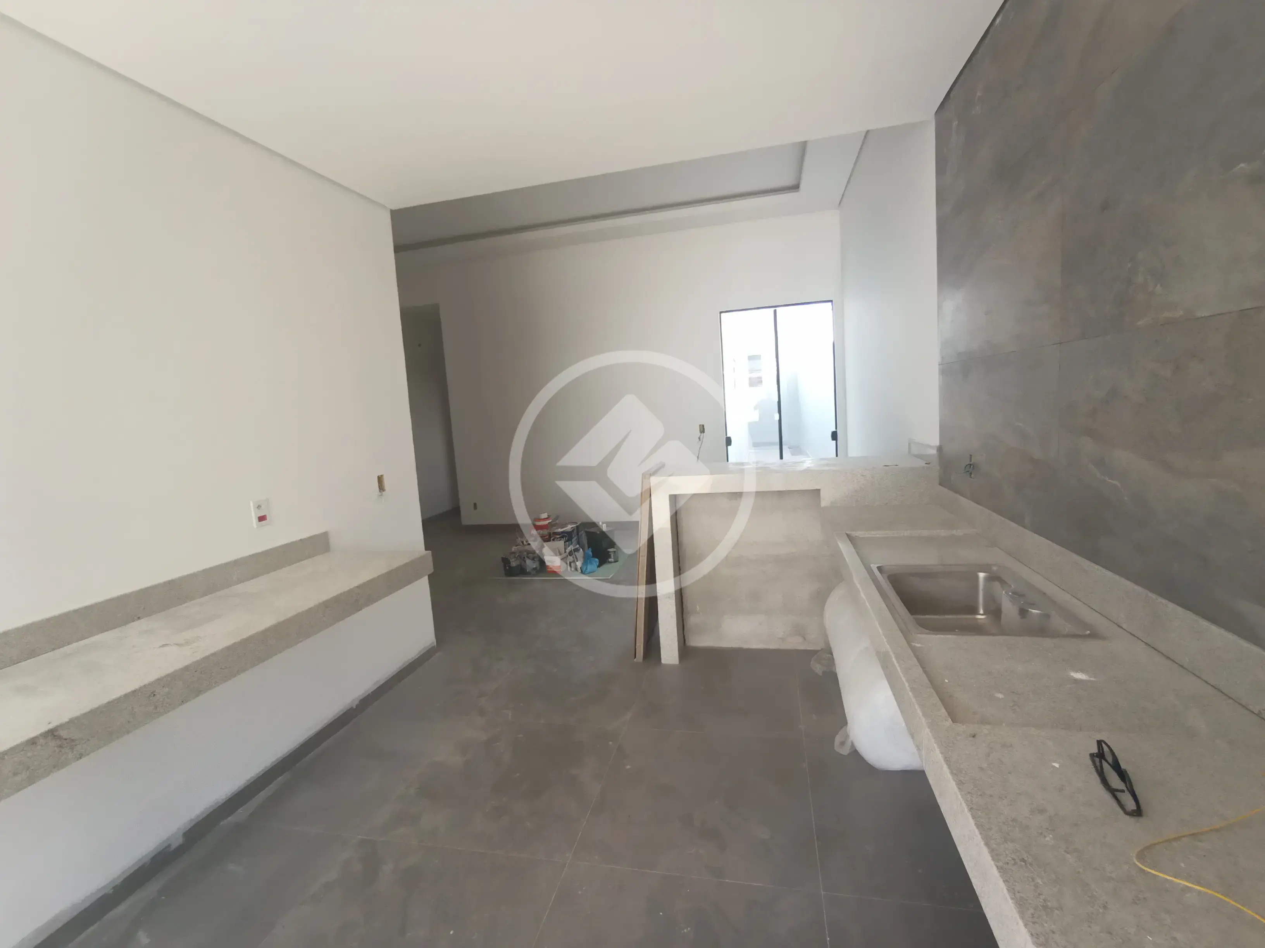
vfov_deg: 78.1
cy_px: 474
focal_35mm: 16
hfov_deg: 94.5
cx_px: 632
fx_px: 585
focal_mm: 1.65
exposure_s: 1/120
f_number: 2.2
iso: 160
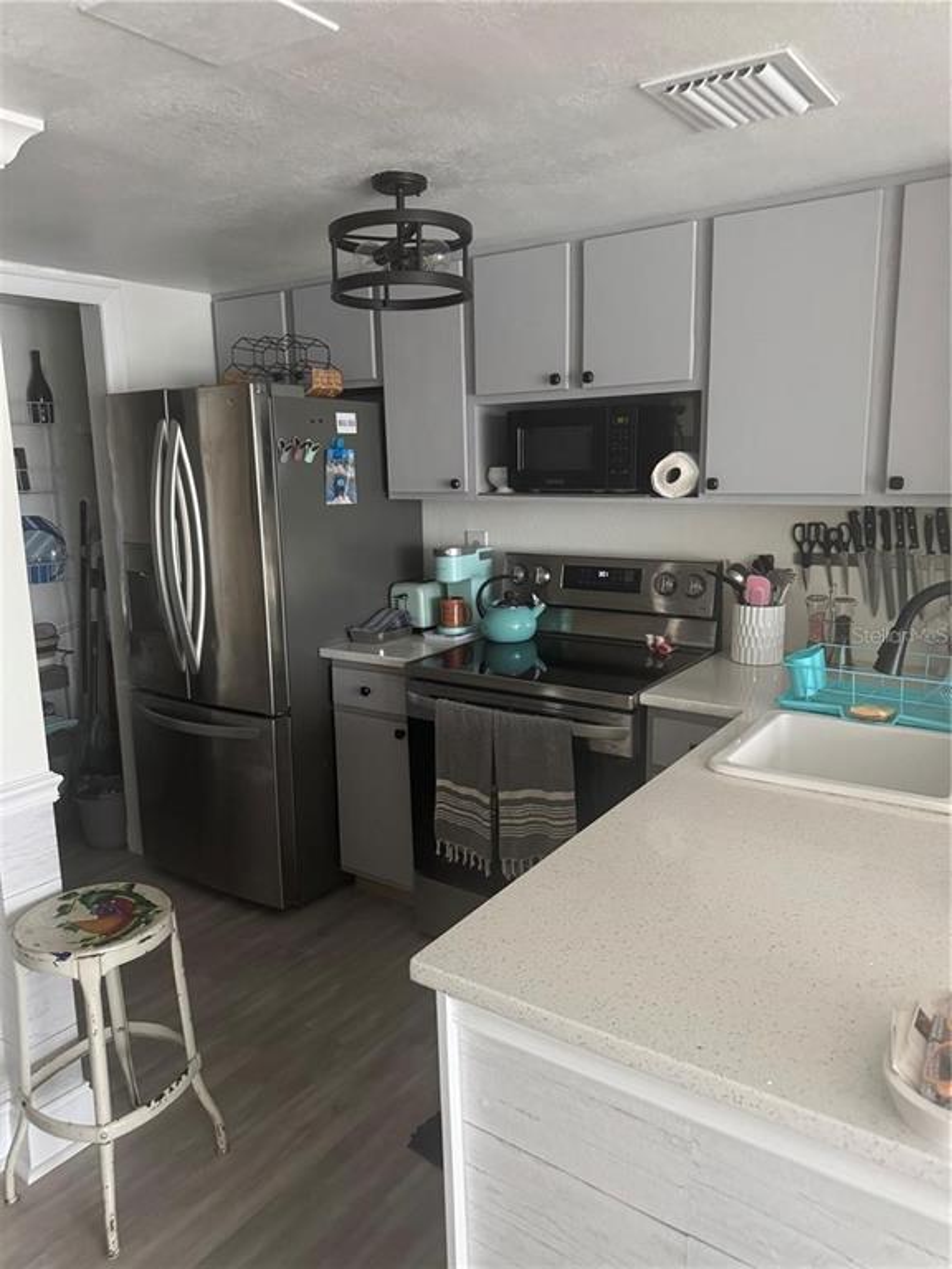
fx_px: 880
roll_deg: +2.5
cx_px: 476
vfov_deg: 71.6
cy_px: 634
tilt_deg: -10.1
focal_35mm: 24
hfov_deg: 56.8
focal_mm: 6.76
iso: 800
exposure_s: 1/40
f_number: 1.78
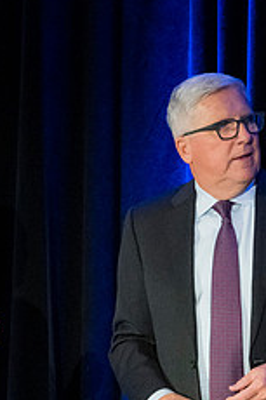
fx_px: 2020
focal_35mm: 182
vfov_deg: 11.2
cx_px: 16
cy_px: 379
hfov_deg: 7.5
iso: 10000
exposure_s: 1/125
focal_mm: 62
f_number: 4
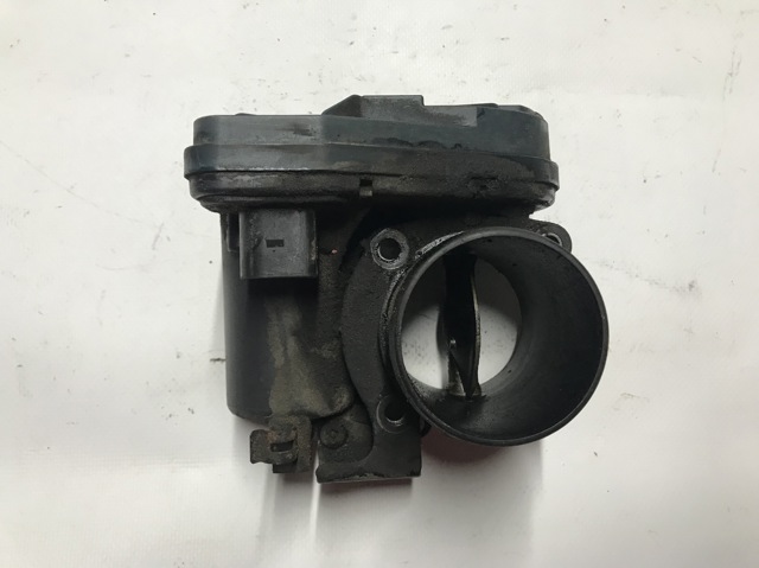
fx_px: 613
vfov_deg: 49.7
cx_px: 380
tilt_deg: -78.4
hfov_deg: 63.5
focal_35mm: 28
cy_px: 284
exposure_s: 1/33
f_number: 1.8
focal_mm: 3.99
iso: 40
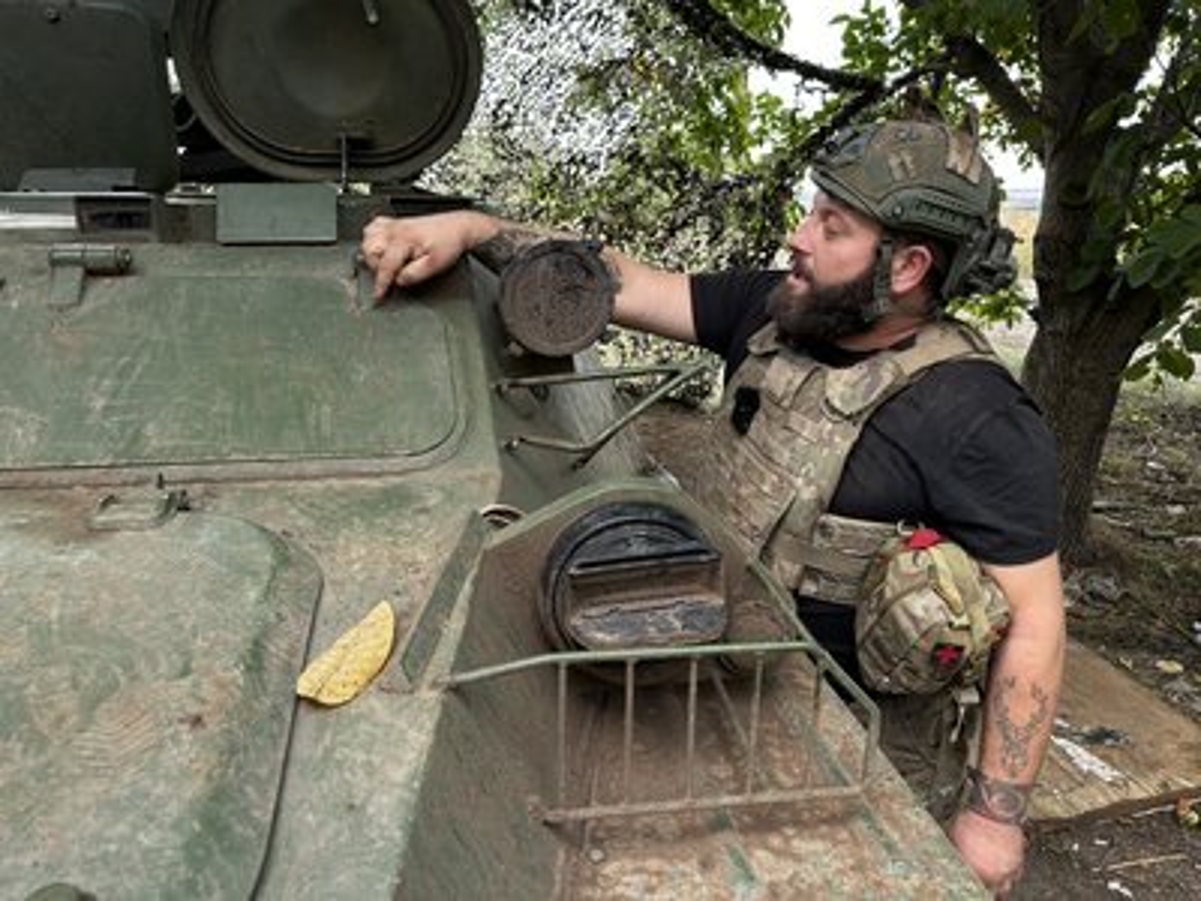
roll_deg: +0.3
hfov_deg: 71.6
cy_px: 450
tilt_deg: -15.7
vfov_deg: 56.8
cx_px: 600
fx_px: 833
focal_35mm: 24
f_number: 1.78
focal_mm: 6.86
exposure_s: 1/166
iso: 80
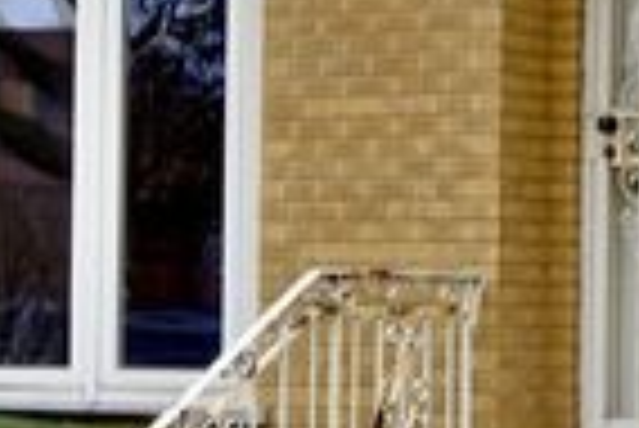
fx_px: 2399
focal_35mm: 135
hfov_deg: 14.8
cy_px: 209
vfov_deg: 10.2
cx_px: 706
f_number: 5.6
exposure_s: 1/60
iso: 500
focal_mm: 20
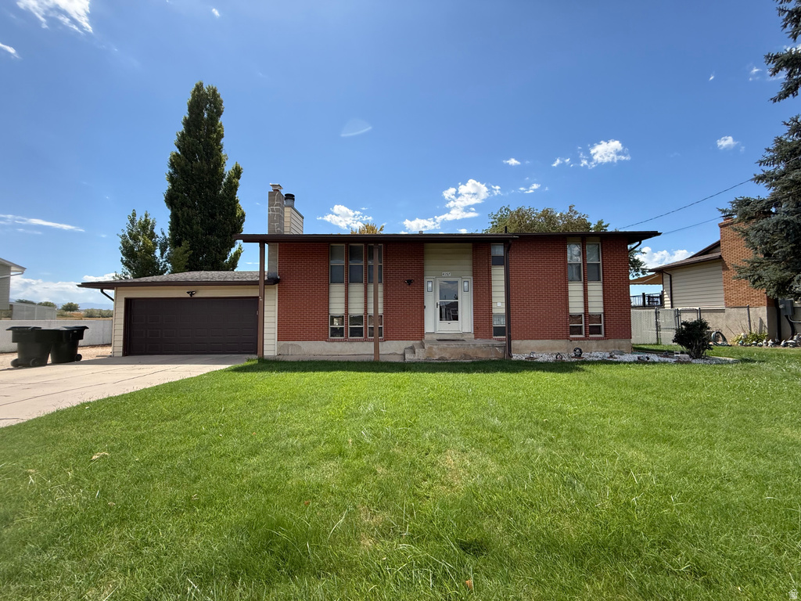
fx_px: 324
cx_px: 400
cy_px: 300
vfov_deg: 85.7
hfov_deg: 102.1
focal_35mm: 14
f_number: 2.2
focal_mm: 2.22
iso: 64
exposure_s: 1/1656
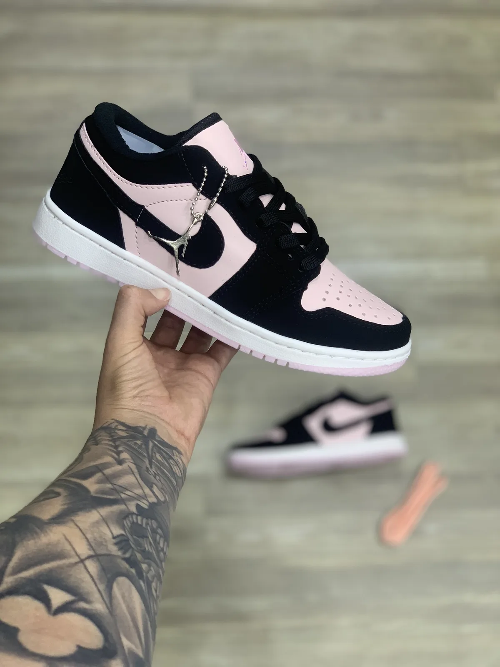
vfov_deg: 36.8
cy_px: 334
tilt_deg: -71.6
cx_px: 250
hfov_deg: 28.0
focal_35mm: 52
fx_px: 1001
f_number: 2.4
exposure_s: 1/60
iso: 64
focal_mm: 6
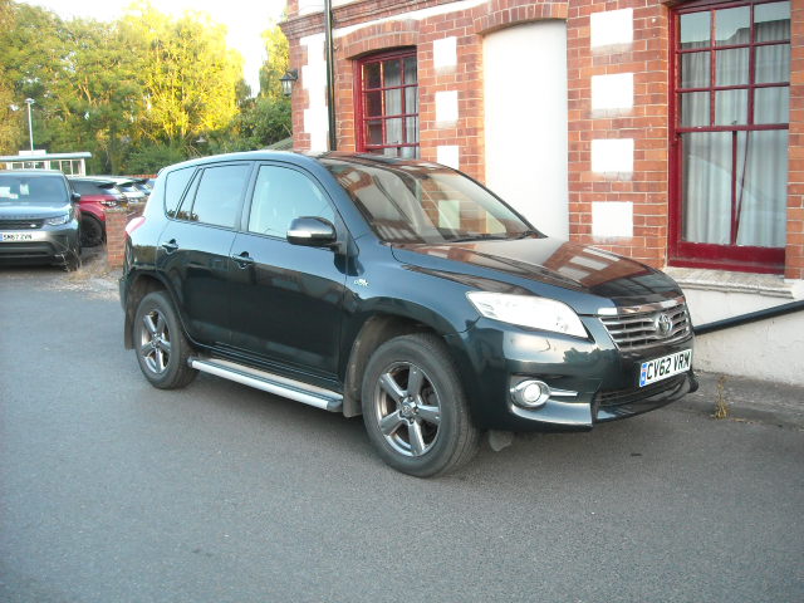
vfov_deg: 40.7
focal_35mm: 35
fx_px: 813
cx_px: 402
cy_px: 302
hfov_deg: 52.6
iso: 218
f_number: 2.8
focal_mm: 5.7
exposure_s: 1/109
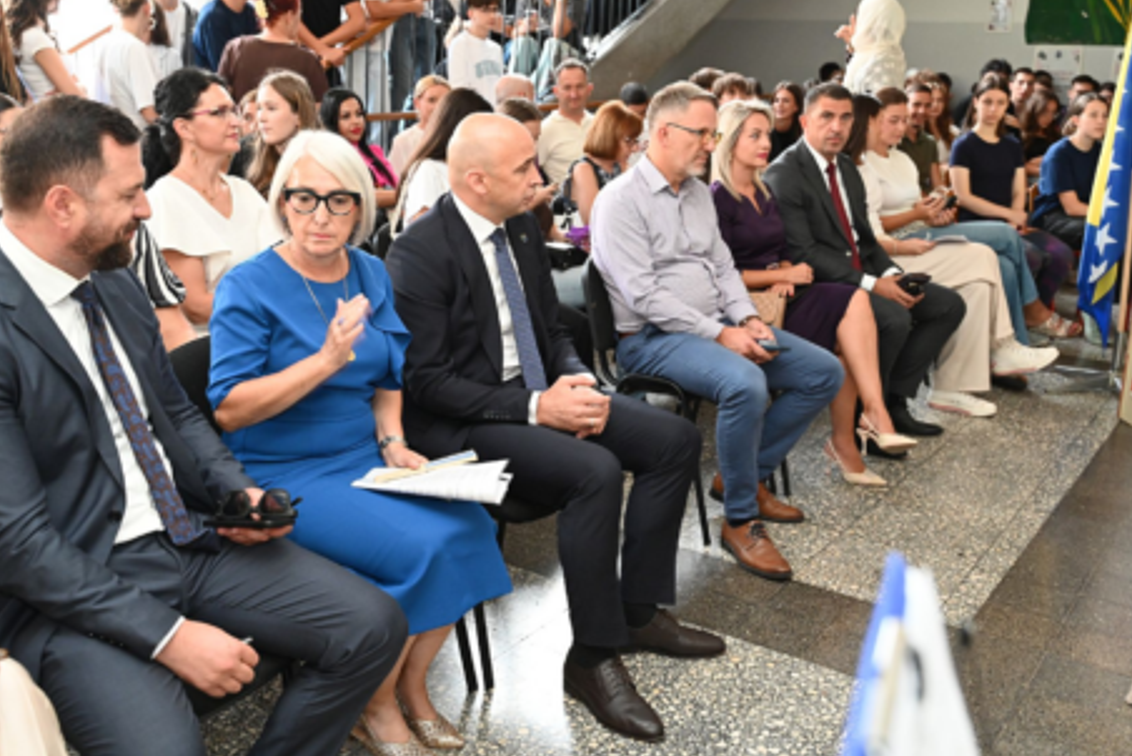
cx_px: 552
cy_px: 352
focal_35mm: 37
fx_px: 1164
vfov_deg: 36.0
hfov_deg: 51.9
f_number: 4
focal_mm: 32
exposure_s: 1/60
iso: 2000
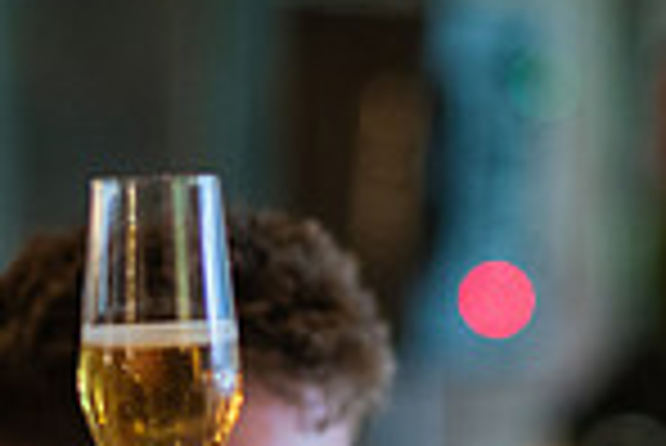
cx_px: 297
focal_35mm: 333
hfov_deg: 6.2
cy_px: 734
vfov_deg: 4.1
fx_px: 6166
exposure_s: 1/200
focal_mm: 85
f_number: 1.8
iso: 2500
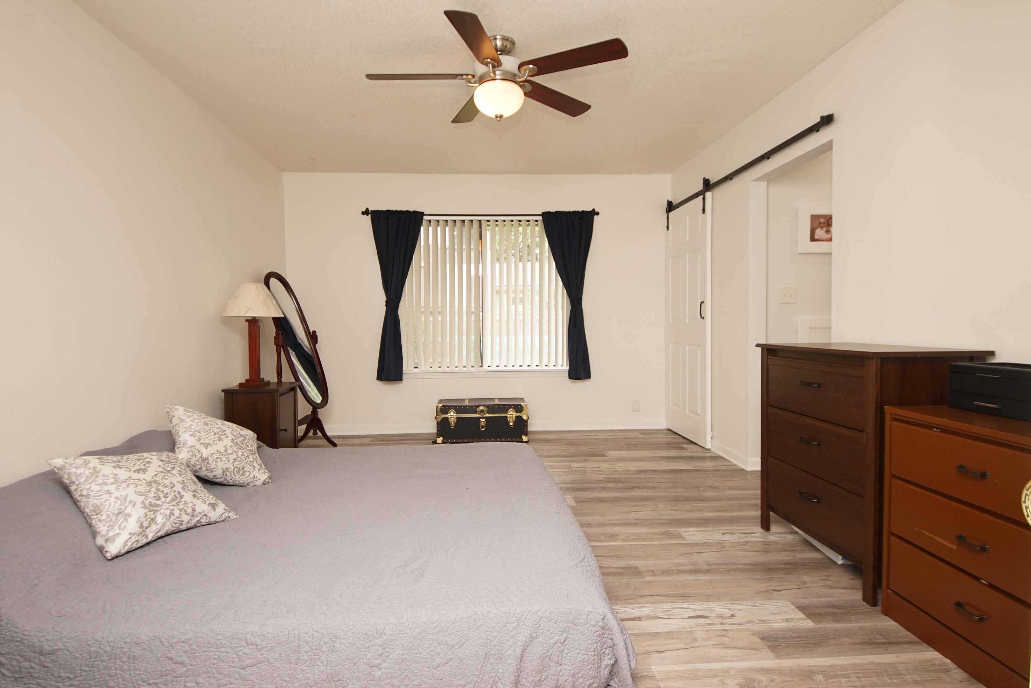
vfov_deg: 67.4
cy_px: 344
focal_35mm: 18
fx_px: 516
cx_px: 516
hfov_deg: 90.0
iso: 200
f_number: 4.5
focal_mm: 12
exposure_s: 1/60
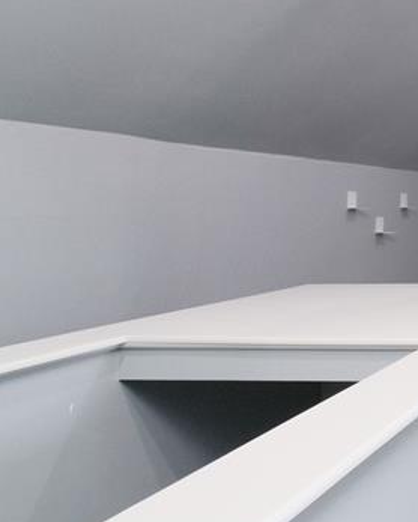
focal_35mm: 47
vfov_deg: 39.2
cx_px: 648
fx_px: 726
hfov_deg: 24.2
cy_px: 185
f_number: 6.4
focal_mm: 11.1
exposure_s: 1/250
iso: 800
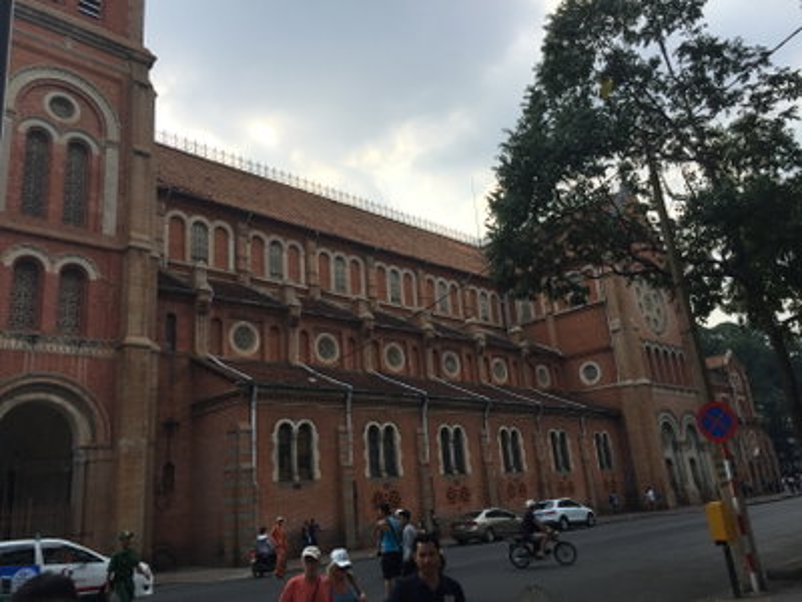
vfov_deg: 48.2
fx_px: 672
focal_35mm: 29
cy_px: 301
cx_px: 401
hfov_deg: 61.7
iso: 32
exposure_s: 1/1883
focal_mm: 4.15
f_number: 2.2
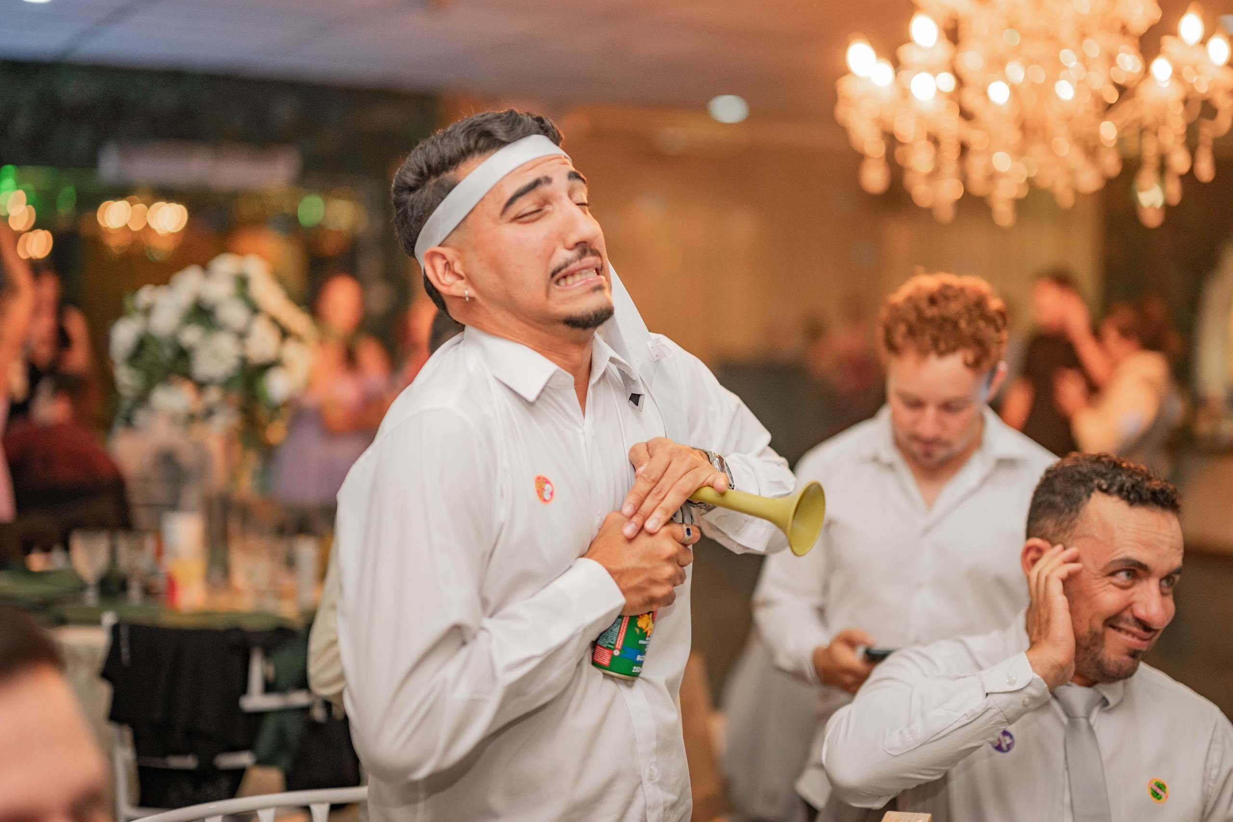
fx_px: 1712
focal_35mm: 50
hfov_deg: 39.6
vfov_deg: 27.0
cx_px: 616
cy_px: 411
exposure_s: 1/250
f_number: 1.2
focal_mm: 50
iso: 800
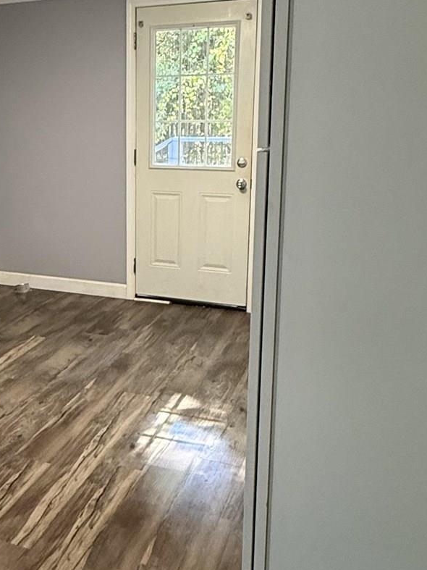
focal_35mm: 41
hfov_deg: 33.8
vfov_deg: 45.6
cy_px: 243
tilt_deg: -10.3
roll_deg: +1.0
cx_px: 70
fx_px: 675
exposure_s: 1/60
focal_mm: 2.22
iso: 400
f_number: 2.2
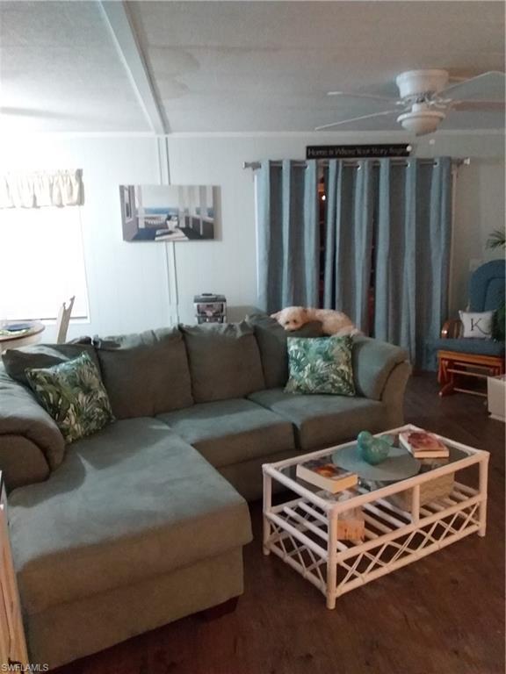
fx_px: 546
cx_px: 253
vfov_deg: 63.4
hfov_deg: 49.7
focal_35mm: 28
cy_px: 337
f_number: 1.9
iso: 400
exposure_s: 1/15
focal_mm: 2.91
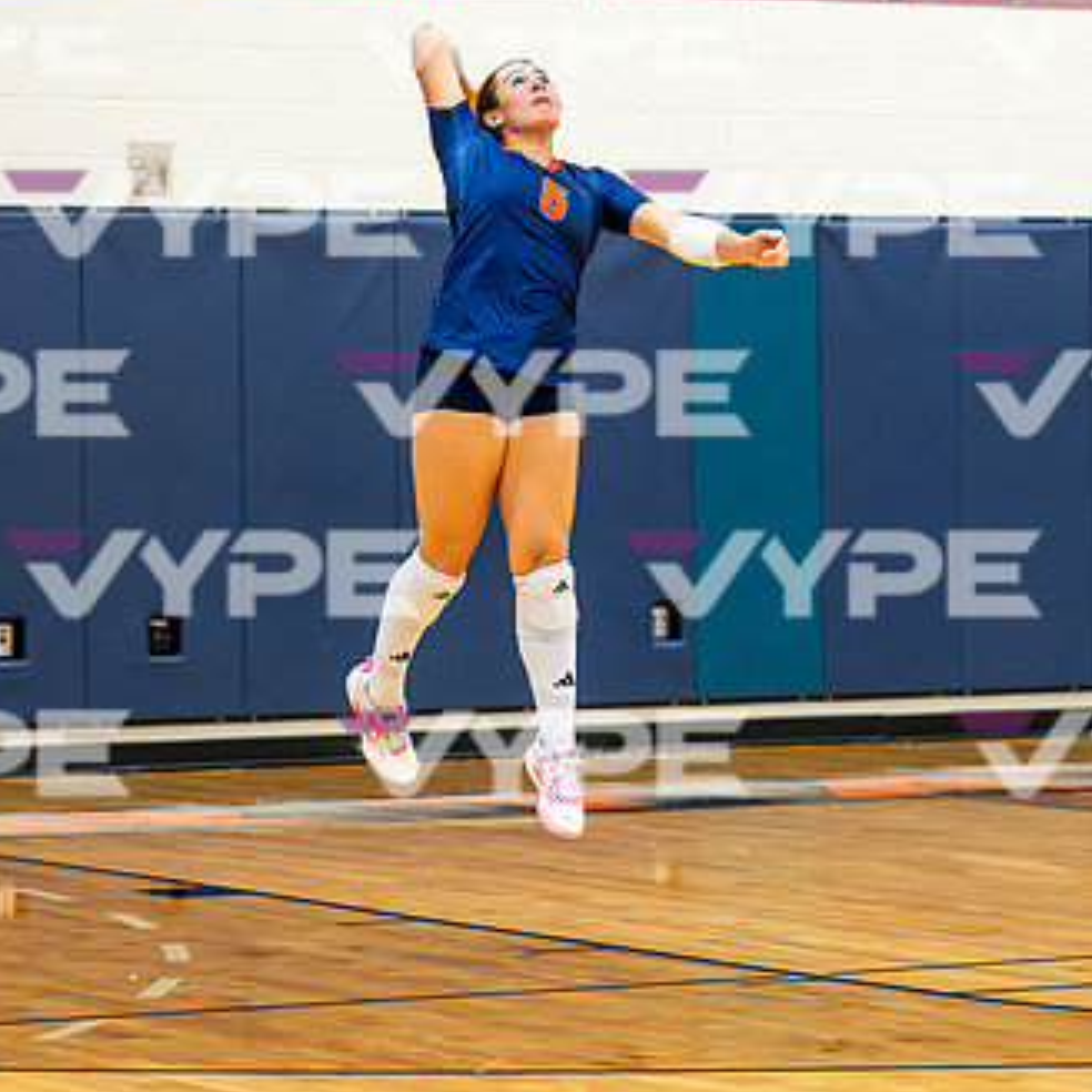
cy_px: 472
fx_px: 5818
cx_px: 764
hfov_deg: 10.7
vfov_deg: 10.7
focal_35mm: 163
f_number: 2.8
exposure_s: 1/800
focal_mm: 88
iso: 2800
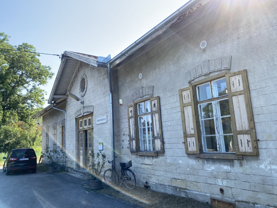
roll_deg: +3.0
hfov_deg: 67.3
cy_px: 104
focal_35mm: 26
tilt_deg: +10.3
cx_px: 138
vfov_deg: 53.1
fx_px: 208
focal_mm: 4.25
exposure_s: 1/630
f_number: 1.8
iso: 32
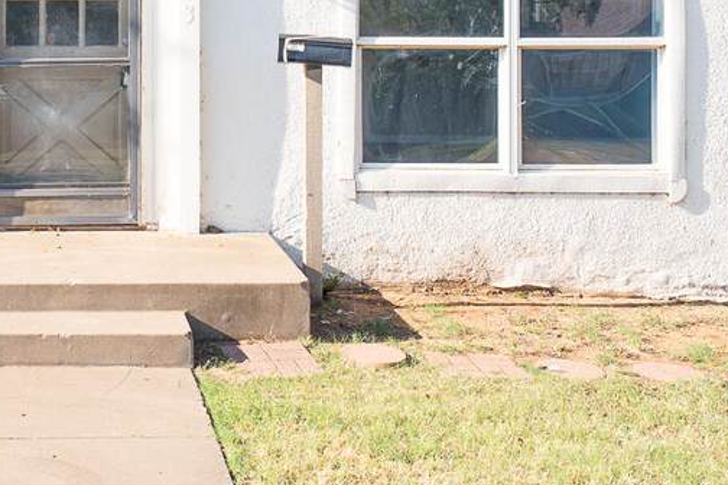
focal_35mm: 61
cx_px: 53
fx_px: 1233
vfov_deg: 21.7
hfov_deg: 31.2
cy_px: 38
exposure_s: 1/60
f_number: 9
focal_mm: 24
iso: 80
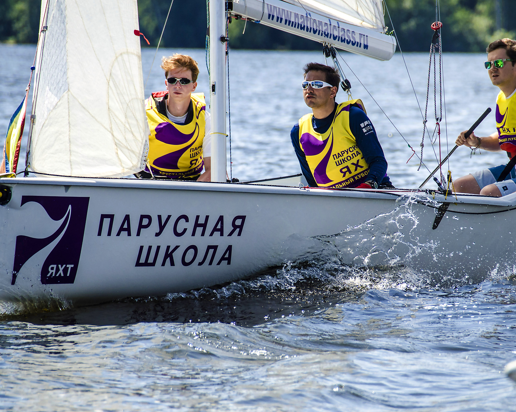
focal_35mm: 510
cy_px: 206
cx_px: 299
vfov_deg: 3.0
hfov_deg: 3.8
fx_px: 7788
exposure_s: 1/800
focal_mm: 300
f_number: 7.1
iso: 320
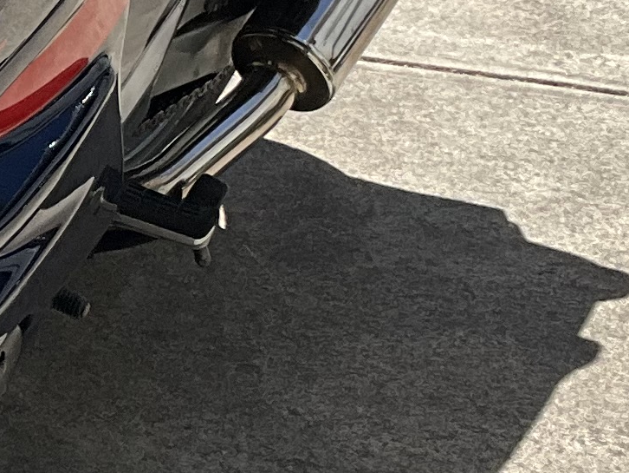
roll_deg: -0.3
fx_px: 2926
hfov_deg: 11.7
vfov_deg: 9.2
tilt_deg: -27.9
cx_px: -350
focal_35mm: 161
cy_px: 186
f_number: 1.8
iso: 25
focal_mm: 3
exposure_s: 1/1786
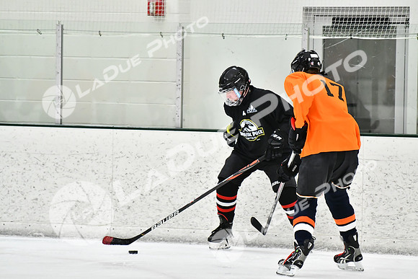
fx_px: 3310
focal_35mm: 285
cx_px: 209
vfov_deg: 4.8
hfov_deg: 7.2
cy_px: 140
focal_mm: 190
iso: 5000
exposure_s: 1/1250
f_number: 2.8
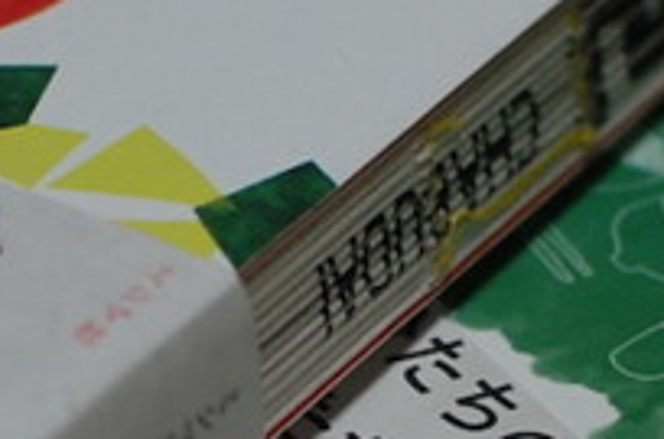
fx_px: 4849
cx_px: 173
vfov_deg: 5.2
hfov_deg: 7.8
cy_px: 314
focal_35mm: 264
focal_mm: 35
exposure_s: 1/125
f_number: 2.8
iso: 400
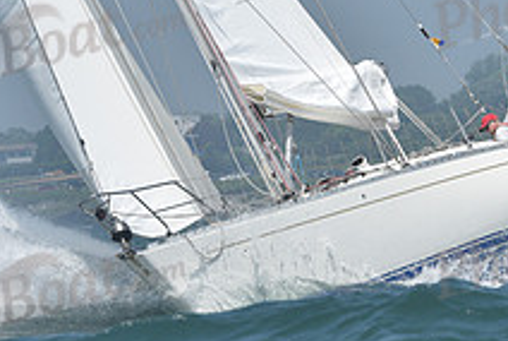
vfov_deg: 2.5
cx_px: 312
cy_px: 145
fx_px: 7715
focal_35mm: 546
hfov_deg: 3.8
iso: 320
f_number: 10
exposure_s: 1/1000
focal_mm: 200
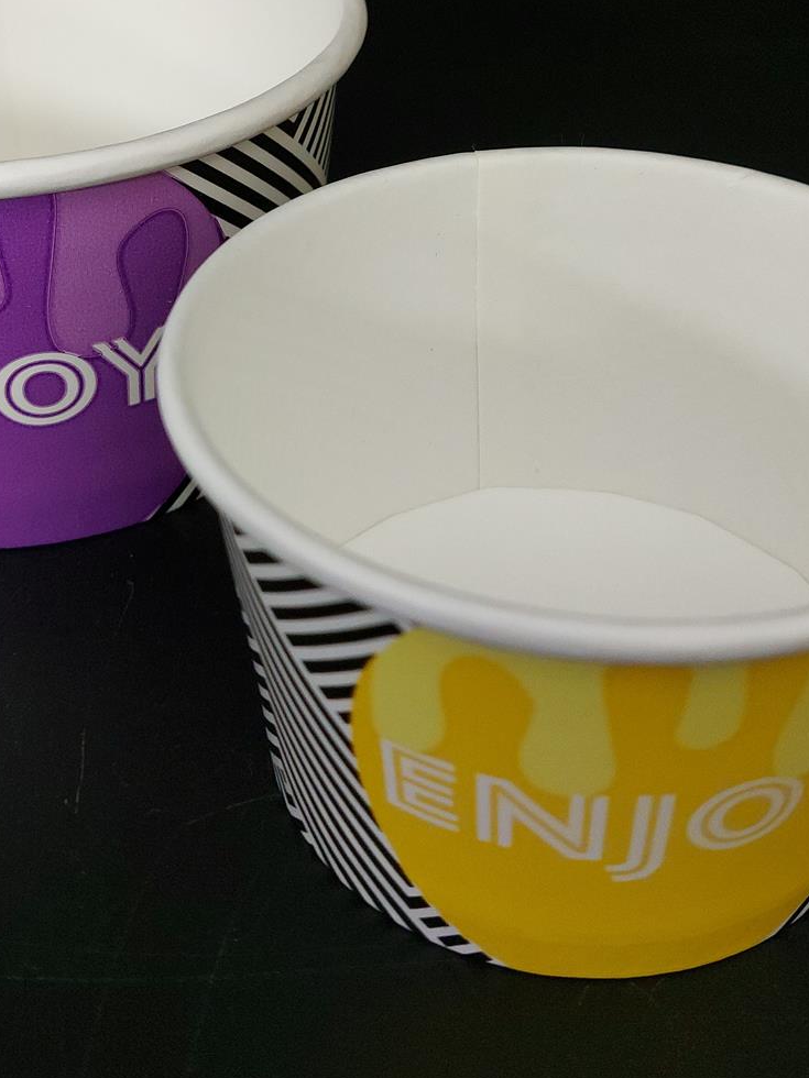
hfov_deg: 30.9
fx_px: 1465
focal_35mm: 47
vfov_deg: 39.5
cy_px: 293
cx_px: 357
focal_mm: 5.23
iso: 250
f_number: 1.8
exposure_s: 1/60
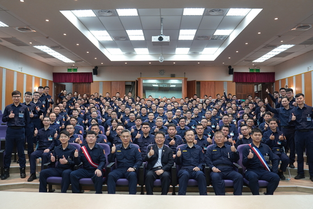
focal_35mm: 28
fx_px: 243
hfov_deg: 65.5
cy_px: 104
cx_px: 156
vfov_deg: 46.4
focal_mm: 28
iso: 1000
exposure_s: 1/160
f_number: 4
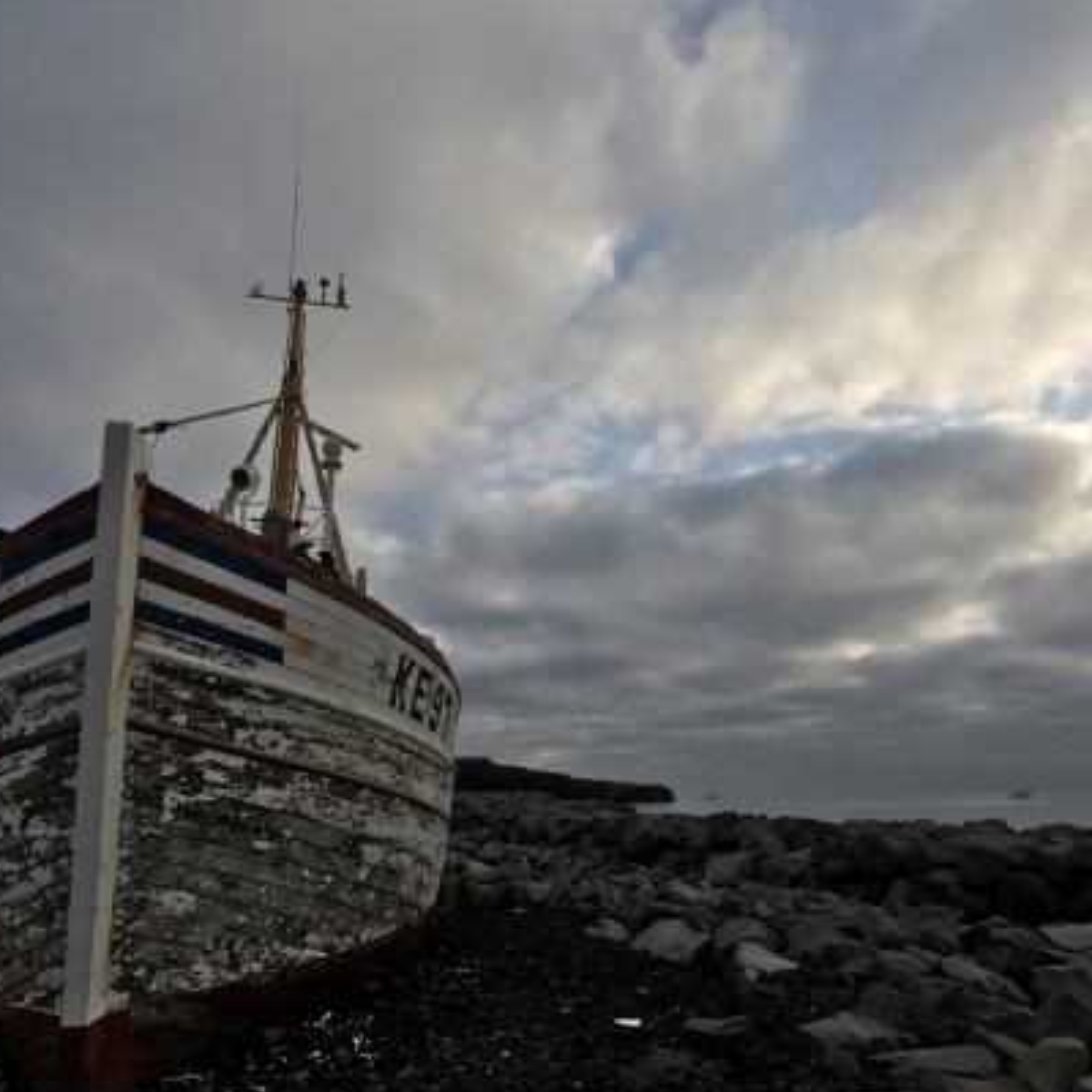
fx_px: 1213
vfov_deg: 48.4
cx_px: 577
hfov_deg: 48.4
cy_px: 551
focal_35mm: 34
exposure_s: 1/2591
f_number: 1.8
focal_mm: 3.99
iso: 20
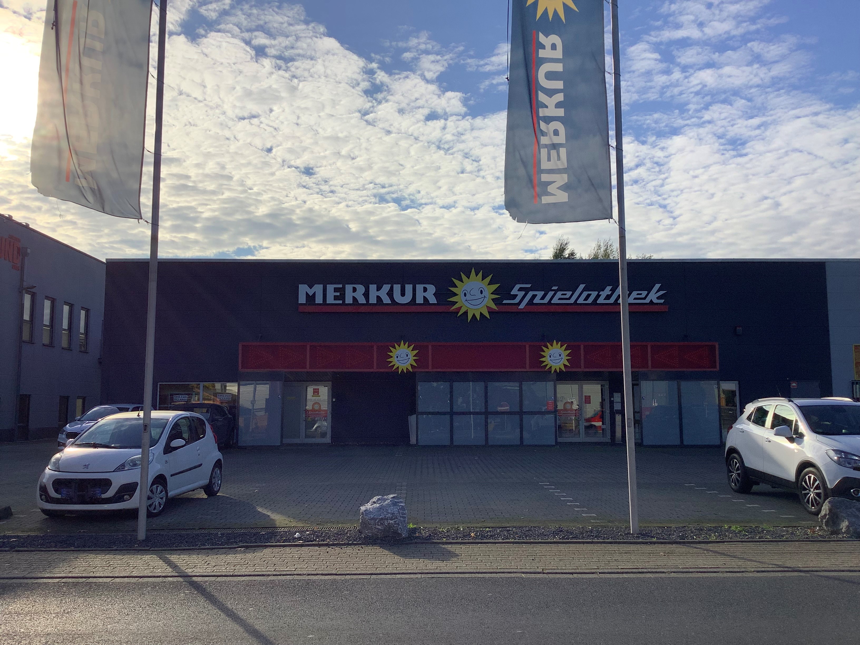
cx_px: 430
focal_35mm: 31
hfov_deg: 58.4
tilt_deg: +5.7
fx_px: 770
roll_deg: +0.6
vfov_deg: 45.4
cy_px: 322
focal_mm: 3.3
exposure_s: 1/3021
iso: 25
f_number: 2.4
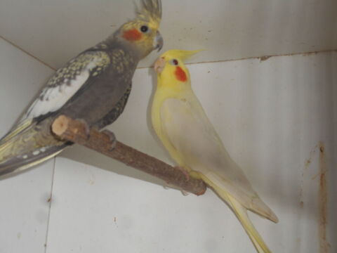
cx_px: 168
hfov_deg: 32.7
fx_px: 574
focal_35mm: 59
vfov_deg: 24.8
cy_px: 126
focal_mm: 10.5
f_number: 5.1
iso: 80
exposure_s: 1/60
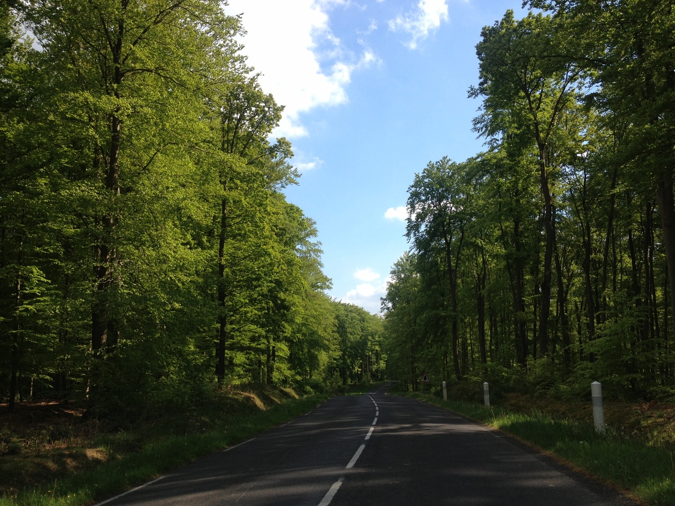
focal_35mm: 35
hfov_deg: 52.6
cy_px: 253
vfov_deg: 40.7
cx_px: 338
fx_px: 682
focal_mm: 4.28
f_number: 2.4
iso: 50
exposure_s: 1/1175
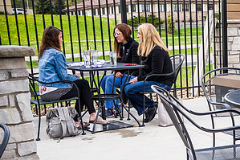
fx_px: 453
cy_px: 131
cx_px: 227
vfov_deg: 19.8
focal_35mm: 68
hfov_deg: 28.3
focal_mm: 35
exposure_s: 1/80
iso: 100
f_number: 7.1
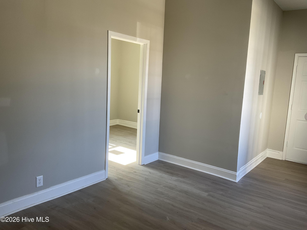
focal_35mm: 29
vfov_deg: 48.2
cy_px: 115
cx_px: 154
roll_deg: -2.5
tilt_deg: -8.7
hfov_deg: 61.7
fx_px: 257
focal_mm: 3
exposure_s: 1/120
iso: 64
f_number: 1.8
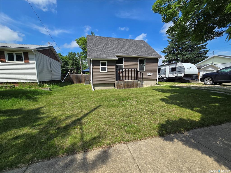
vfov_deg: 89.9
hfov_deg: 106.2
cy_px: 86
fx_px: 87
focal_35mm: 13
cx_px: 116
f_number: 2.2
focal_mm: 2.2
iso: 50
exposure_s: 1/2430
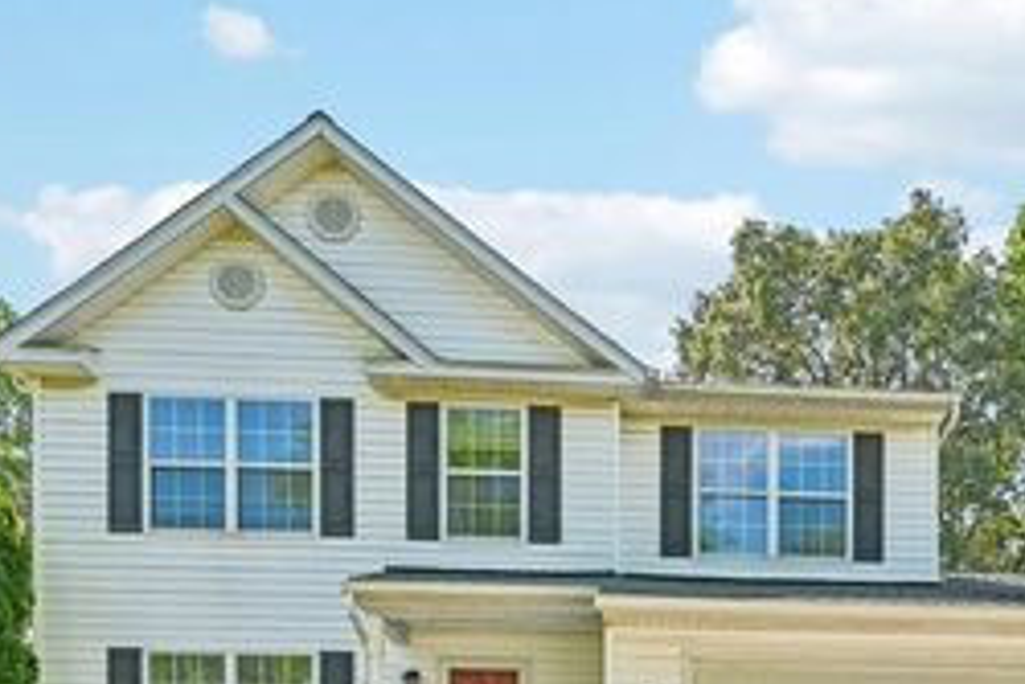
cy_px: 666
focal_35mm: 28
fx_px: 798
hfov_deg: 64.5
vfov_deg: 41.2
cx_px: 644
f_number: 8
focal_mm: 14
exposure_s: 1/160
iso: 100
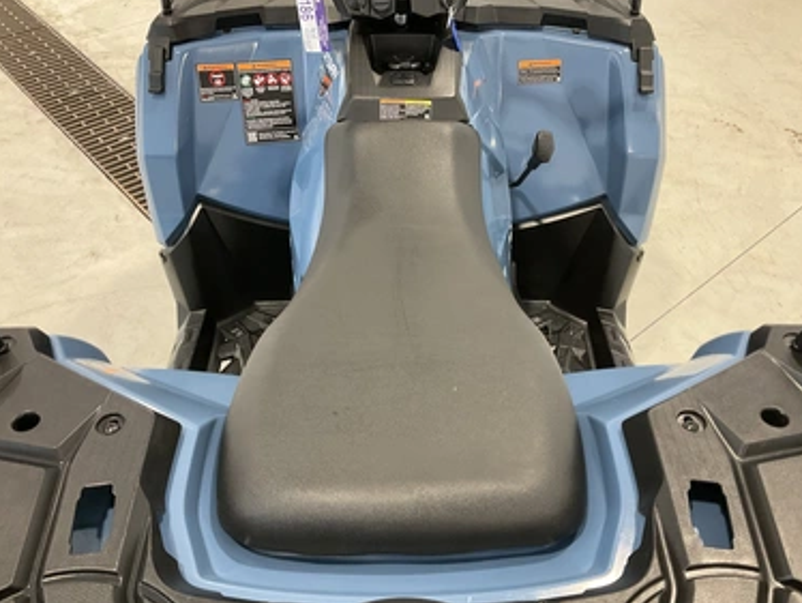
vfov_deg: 45.5
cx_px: 405
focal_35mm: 31
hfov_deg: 58.3
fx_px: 719
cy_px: 305
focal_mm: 3
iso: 100
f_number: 1.8
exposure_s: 1/60
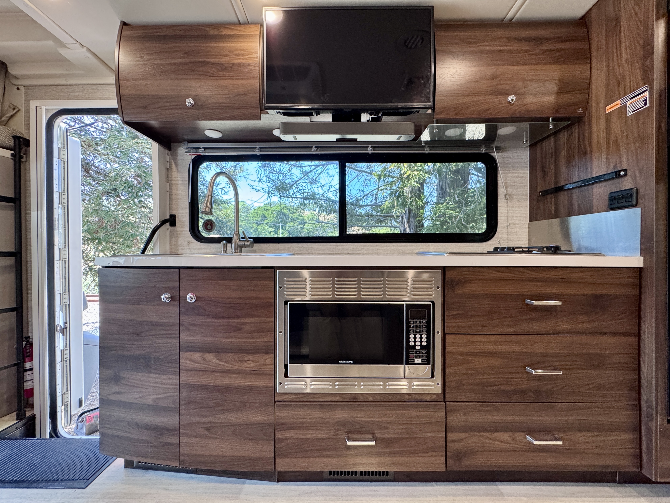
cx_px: 335
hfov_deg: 102.1
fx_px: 271
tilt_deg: +1.3
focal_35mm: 14
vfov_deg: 85.7
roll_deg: -0.6
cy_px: 252
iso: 250
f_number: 2.2
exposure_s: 1/99
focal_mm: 2.22
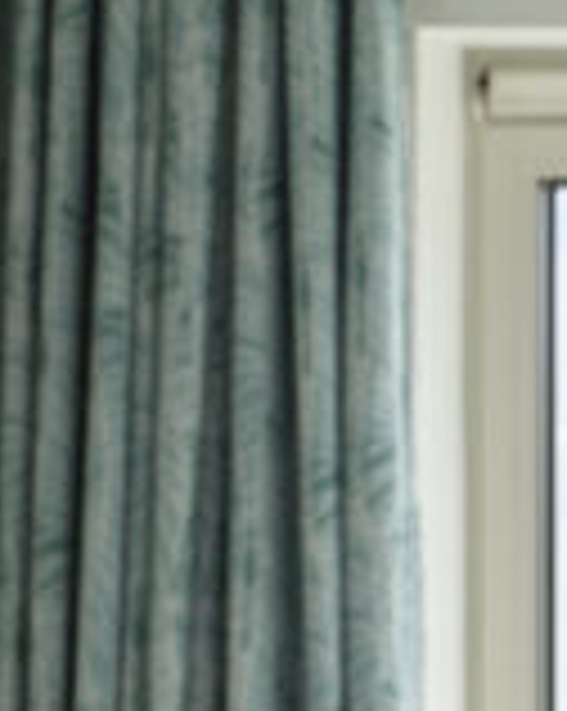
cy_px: 911
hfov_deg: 4.3
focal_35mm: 332
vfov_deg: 5.8
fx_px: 6978
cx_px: 2300
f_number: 11
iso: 200
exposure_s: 1/10
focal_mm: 45
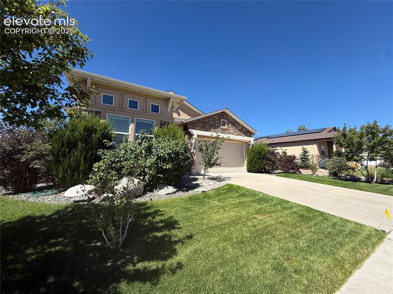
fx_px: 159
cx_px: 196
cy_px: 147
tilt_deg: +7.2
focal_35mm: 14
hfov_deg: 102.1
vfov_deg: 85.7
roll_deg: -0.2
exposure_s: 1/1339
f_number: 2.2
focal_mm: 2.22
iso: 50
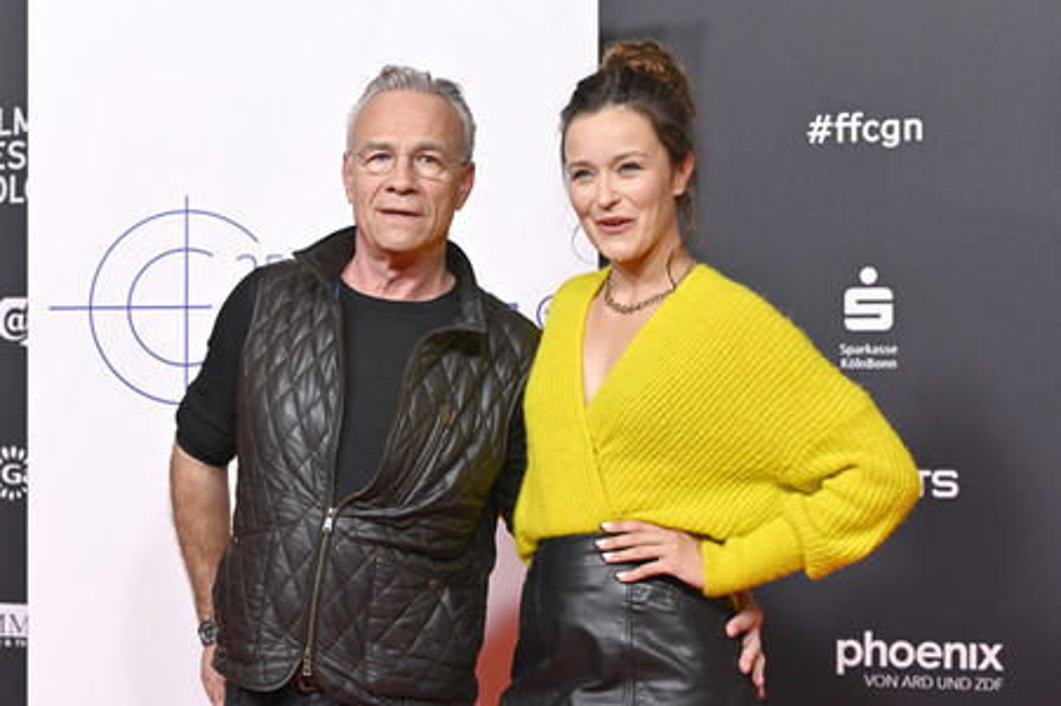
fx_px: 2061
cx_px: 530
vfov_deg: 19.4
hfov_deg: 28.9
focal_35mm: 70
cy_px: 353
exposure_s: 1/200
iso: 1000
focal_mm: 70
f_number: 5
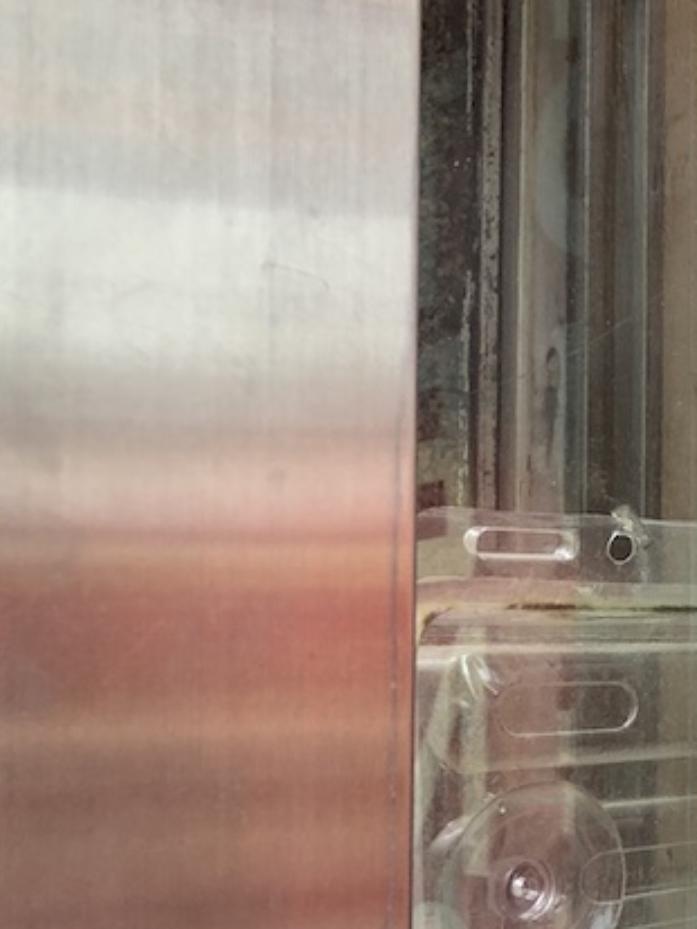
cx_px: 893
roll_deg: +0.1
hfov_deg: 21.8
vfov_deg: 31.6
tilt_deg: +0.5
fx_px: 1637
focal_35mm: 61
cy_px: 570
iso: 32
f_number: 1.8
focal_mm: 4
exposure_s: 1/33
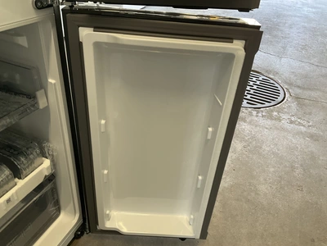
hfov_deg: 61.7
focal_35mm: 29
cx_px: 164
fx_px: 274
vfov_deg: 48.2
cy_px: 123
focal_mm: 3
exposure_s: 1/60
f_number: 1.8
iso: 80
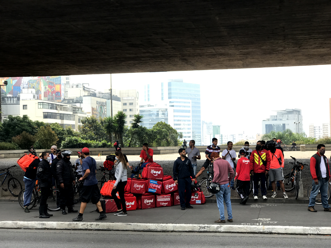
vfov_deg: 25.7
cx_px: 166
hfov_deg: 33.8
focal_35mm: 57
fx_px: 545
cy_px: 124
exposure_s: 1/372
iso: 20
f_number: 2.8
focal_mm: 6.6
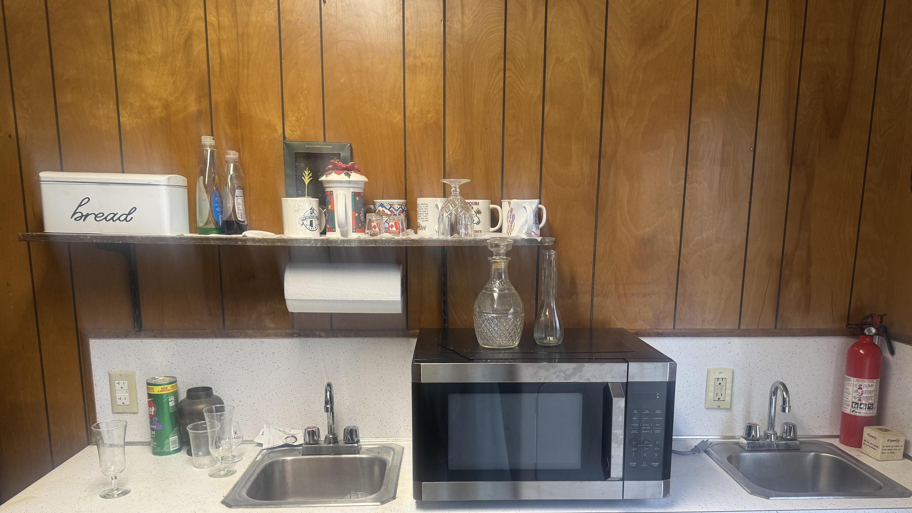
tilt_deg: -11.7
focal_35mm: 27
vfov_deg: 42.5
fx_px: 653
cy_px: 331
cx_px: 463
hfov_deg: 69.9
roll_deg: -0.5
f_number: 1.78
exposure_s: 1/60
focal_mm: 6.76
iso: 125
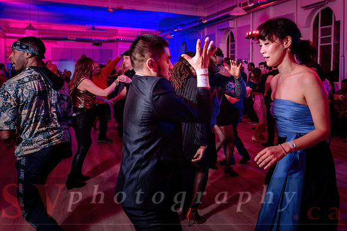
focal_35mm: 29
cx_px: 195
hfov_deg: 62.6
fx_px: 284
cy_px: 89
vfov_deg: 44.0
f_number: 3.5
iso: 800
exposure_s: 1/60
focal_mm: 24
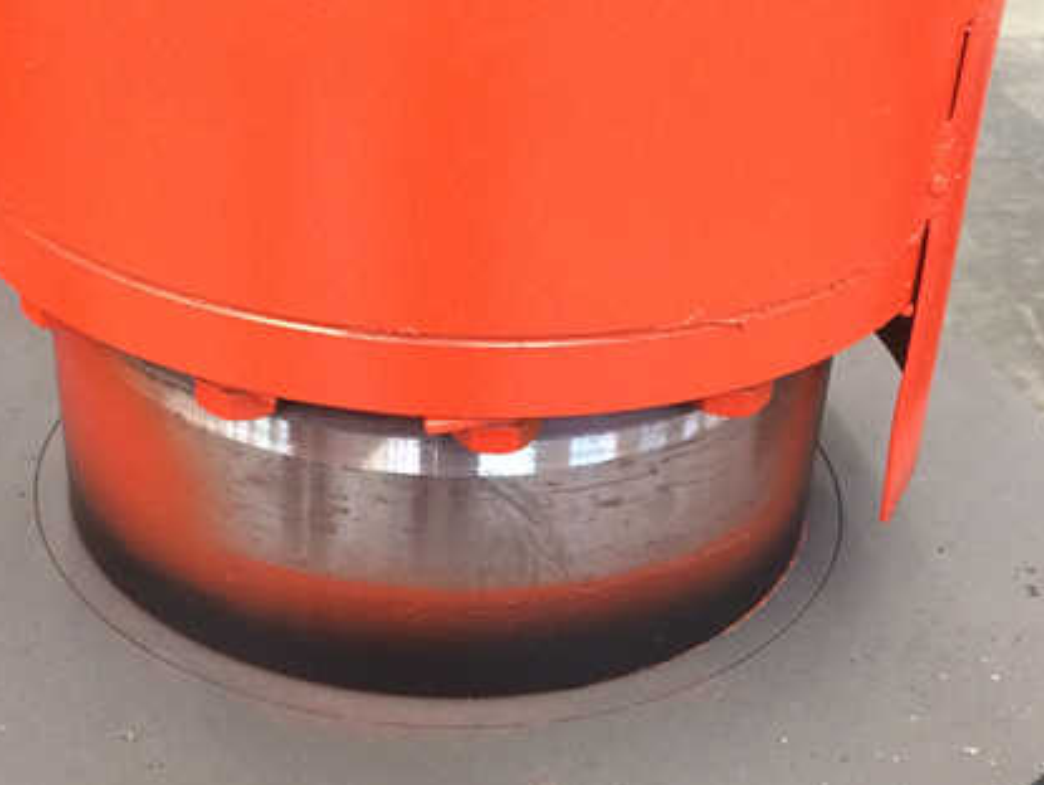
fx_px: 1962
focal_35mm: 65
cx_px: 533
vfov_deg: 22.3
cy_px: 645
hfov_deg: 29.8
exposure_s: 1/30
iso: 200
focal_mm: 4.12
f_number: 2.2
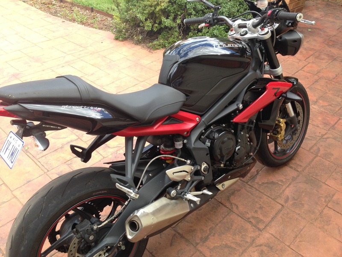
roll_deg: -4.7
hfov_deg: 55.4
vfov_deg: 42.9
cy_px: 128
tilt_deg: -39.6
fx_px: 326
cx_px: 171
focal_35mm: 33
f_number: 2.4
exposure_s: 1/213
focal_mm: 4.12
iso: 50
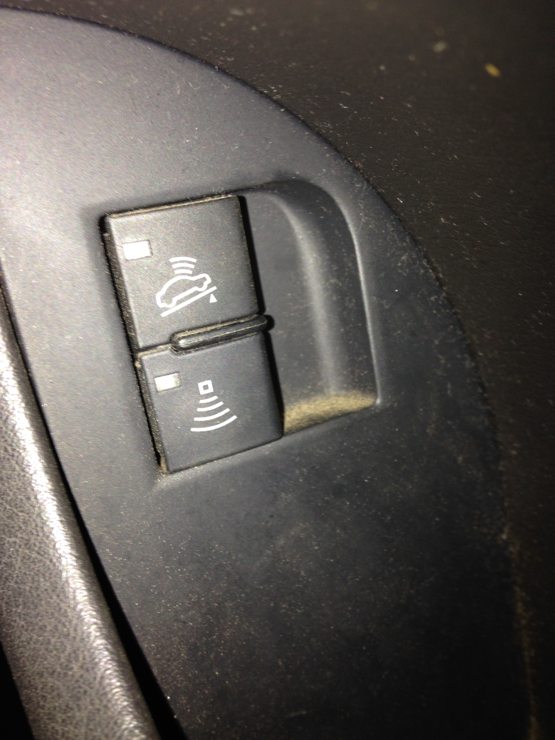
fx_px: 705
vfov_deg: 55.4
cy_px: 370
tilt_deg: -24.2
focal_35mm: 33
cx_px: 278
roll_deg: +7.1
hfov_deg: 42.9
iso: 50
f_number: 2.4
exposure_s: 1/45
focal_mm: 4.12
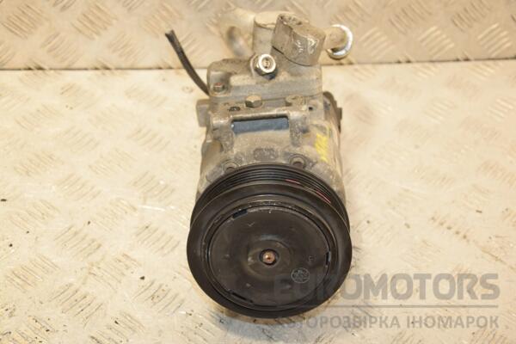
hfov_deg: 28.1
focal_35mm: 72
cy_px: 172
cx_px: 258
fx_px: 1032
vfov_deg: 18.9
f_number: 5.6
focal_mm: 48
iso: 800
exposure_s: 1/200
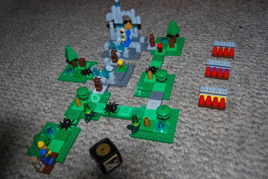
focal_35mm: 34
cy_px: 87
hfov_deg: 55.8
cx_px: 136
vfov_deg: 38.9
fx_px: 253
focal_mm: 22
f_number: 3.8
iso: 200
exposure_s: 1/60
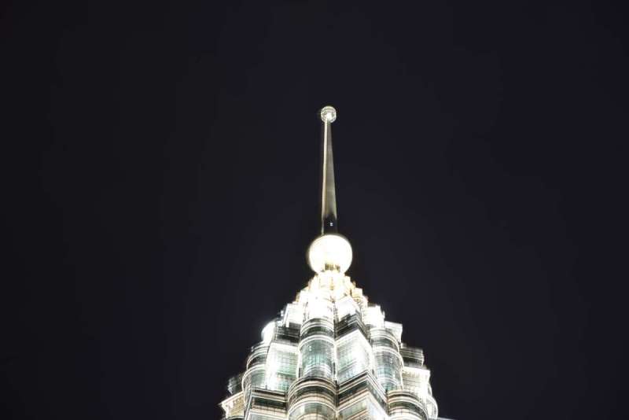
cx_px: 314
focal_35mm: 200
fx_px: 3496
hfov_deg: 10.3
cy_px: 210
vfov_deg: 6.9
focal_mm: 200
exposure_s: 8
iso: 100
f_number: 11
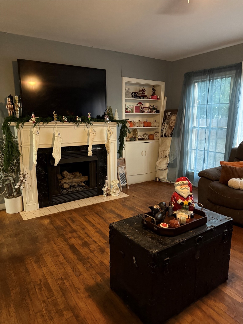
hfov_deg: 56.8
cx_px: 122
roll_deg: -0.3
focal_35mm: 24
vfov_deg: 71.6
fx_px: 225
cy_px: 162
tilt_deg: -10.7
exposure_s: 1/30
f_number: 1.78
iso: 800
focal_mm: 6.76
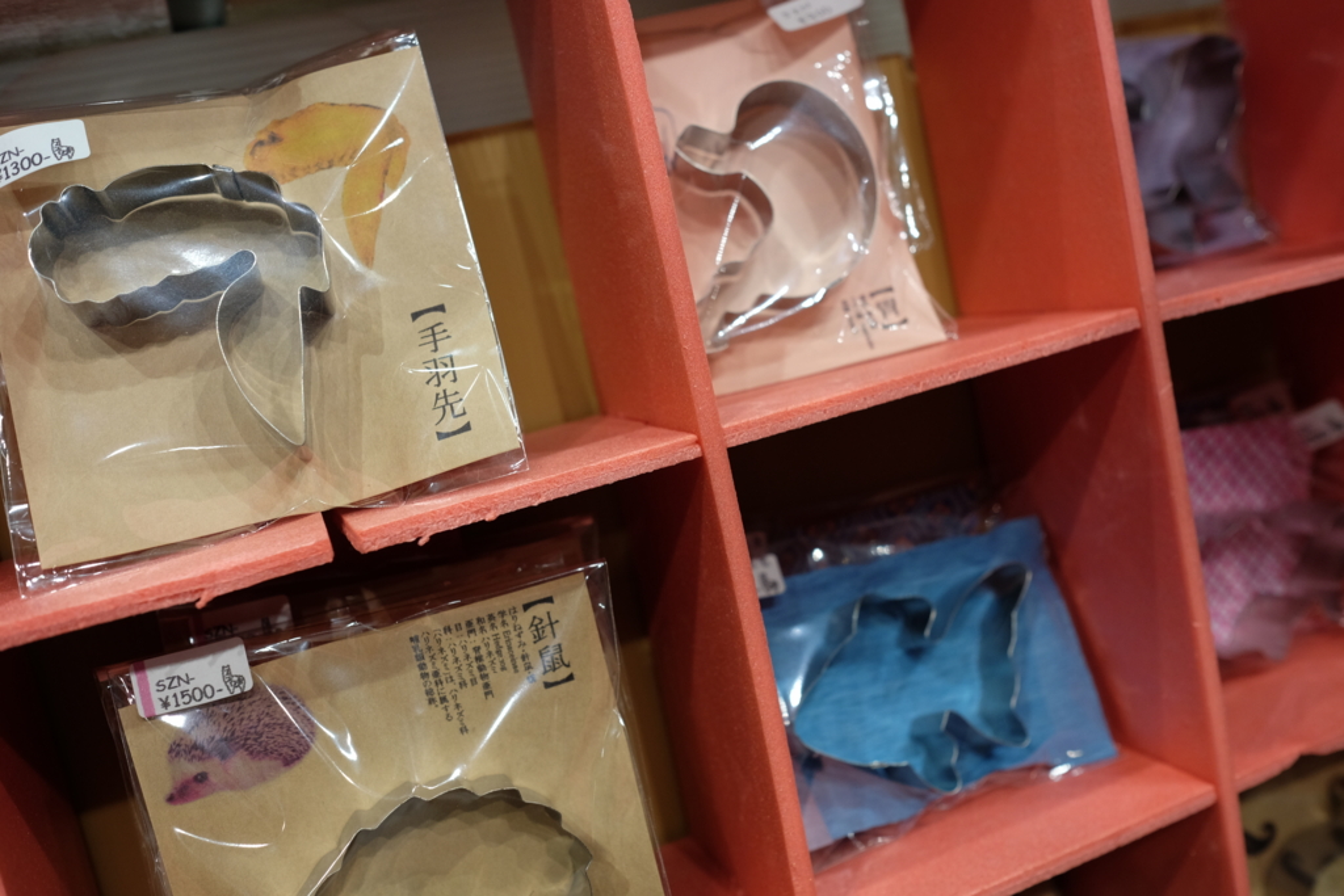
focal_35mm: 35
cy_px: 448
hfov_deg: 54.4
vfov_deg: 37.9
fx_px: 1307
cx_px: 672
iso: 800
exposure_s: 1/60
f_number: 3.6
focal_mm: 23
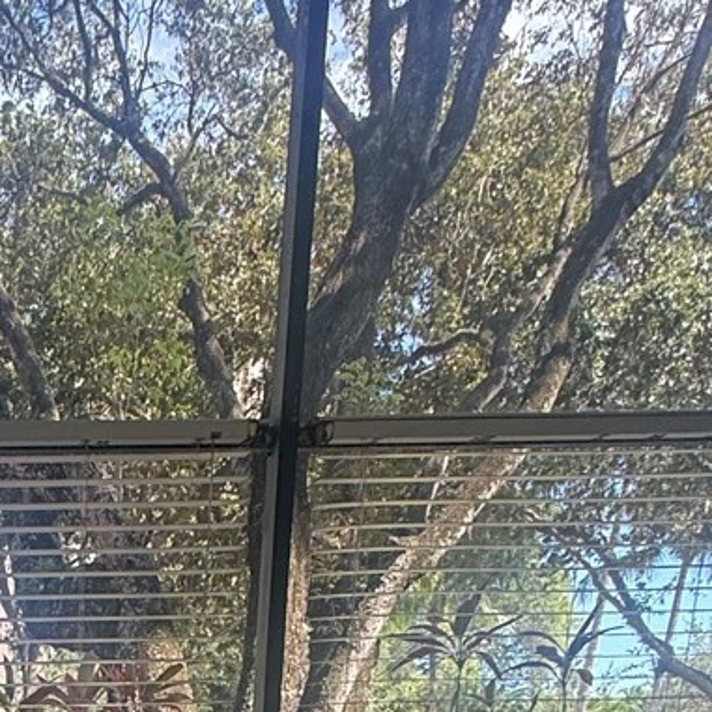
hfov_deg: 29.2
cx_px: -95
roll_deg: +0.2
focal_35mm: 52
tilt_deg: -14.3
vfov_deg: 23.8
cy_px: 1142
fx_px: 1210
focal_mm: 2.22
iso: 64
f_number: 2.2
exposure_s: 1/110
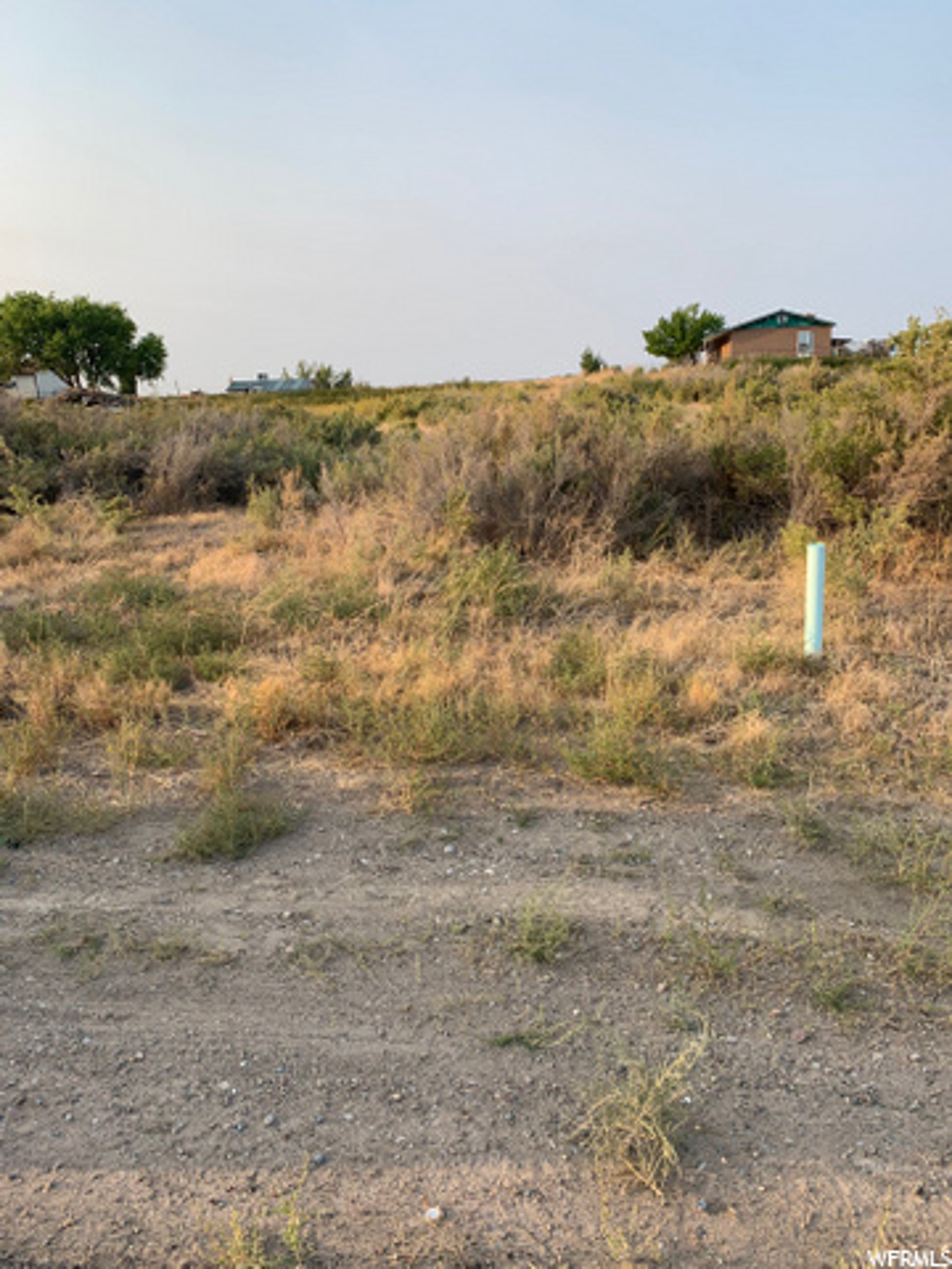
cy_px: 634
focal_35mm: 26
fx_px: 953
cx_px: 476
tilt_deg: -11.8
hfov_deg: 53.1
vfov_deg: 67.3
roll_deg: +2.0
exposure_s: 1/864
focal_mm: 4.25
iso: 25
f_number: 1.8
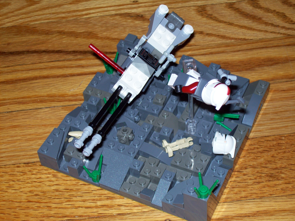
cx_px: 148
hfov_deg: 27.8
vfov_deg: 21.0
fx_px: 596
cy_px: 110
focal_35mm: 70
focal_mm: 11.6
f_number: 3.8
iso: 80
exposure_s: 1/97.2
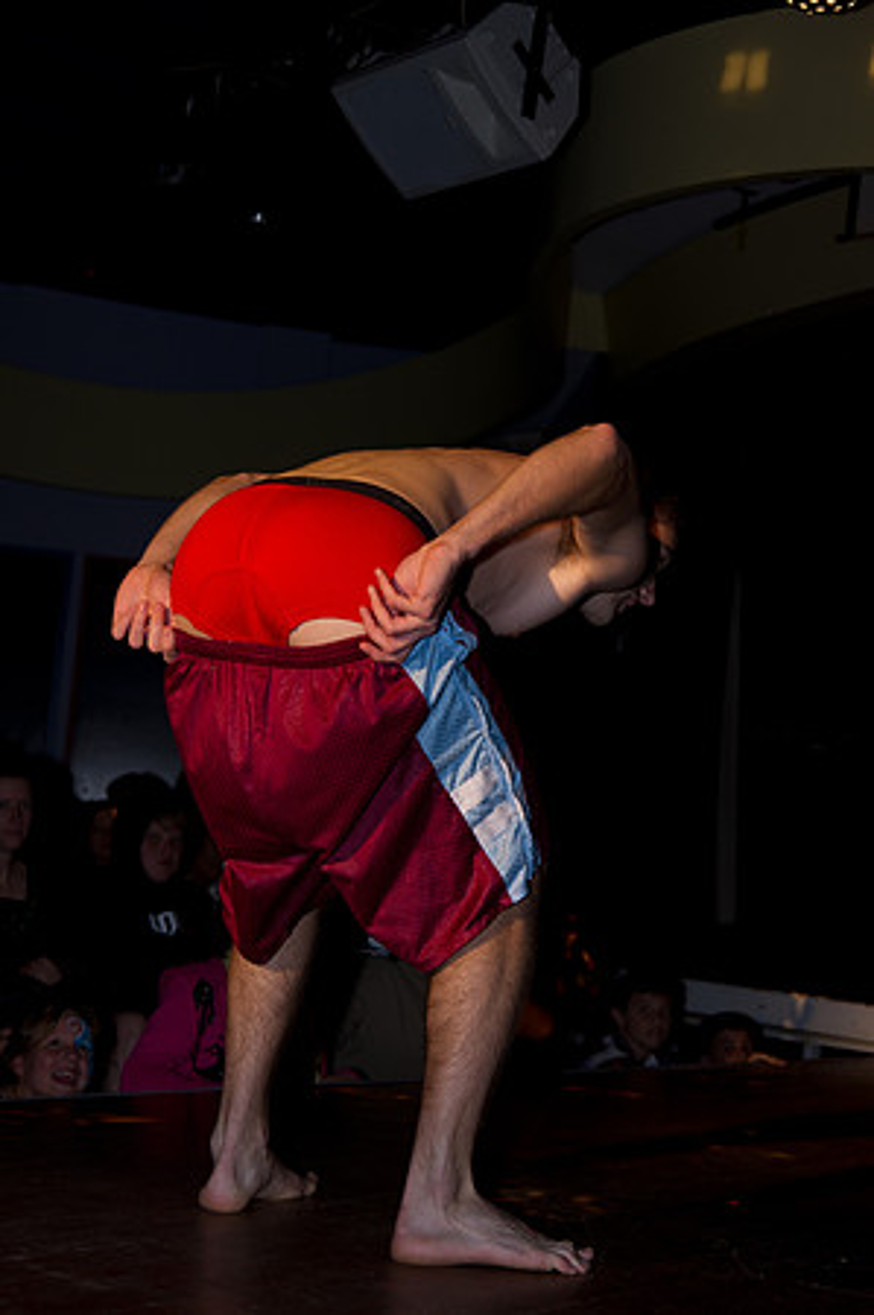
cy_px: 658
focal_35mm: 54
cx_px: 437
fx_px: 1971
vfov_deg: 36.9
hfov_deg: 25.0
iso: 200
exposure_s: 1/180
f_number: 2.8
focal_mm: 36.25
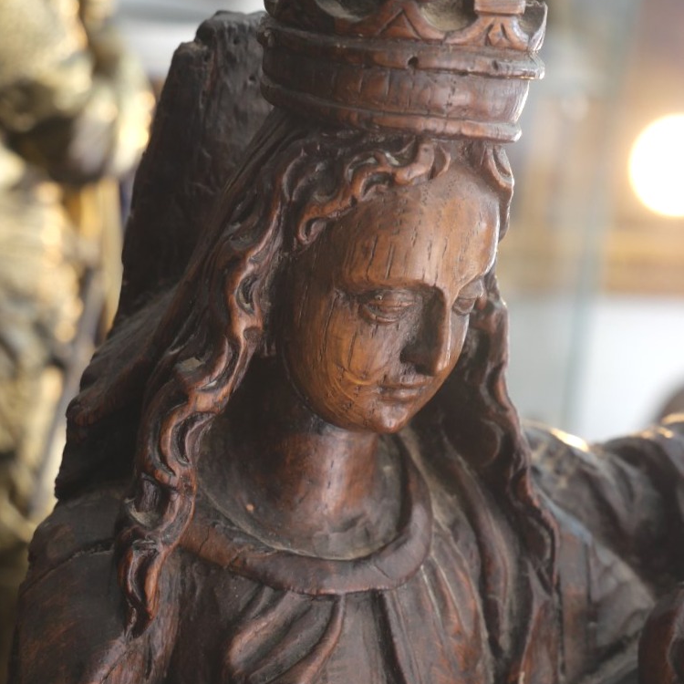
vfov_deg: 21.6
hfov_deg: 21.6
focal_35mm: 80
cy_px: 428
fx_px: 1788
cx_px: 361
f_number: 5
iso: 400
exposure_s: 1/80
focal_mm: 32
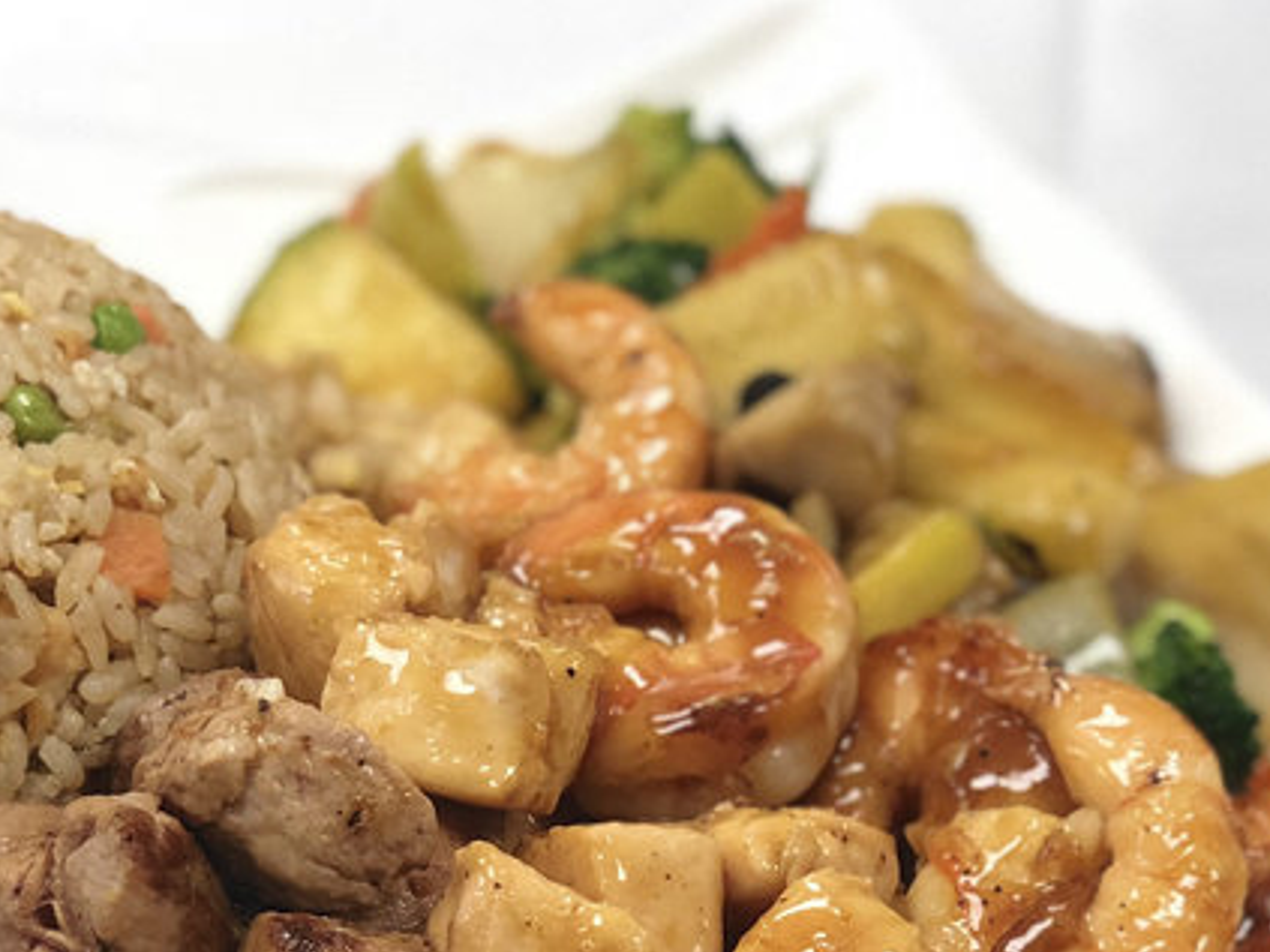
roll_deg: -2.8
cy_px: 1000
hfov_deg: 16.0
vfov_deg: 11.9
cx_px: 510
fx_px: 4511
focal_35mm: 123
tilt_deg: -44.9
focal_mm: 6
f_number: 2.4
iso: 200
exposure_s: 1/120
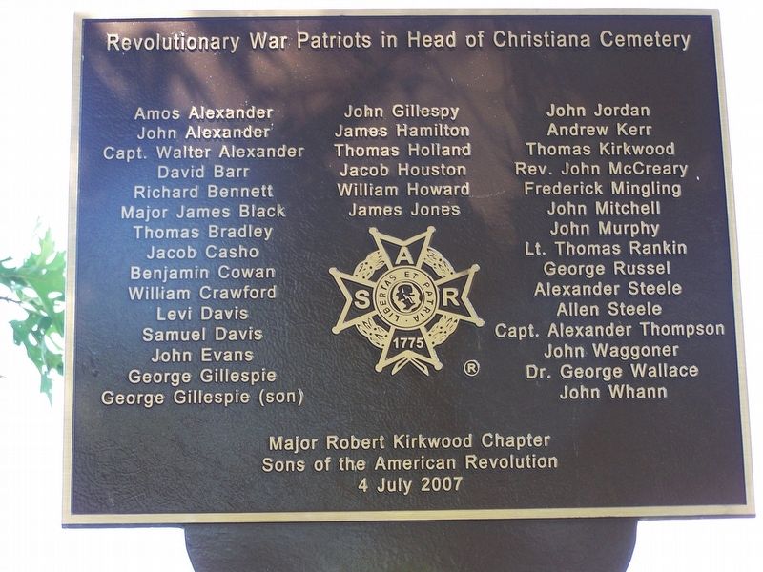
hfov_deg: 20.9
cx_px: 382
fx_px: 2072
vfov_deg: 15.7
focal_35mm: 94
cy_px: 286
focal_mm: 15.6
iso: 100
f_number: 3.2
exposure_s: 1/50
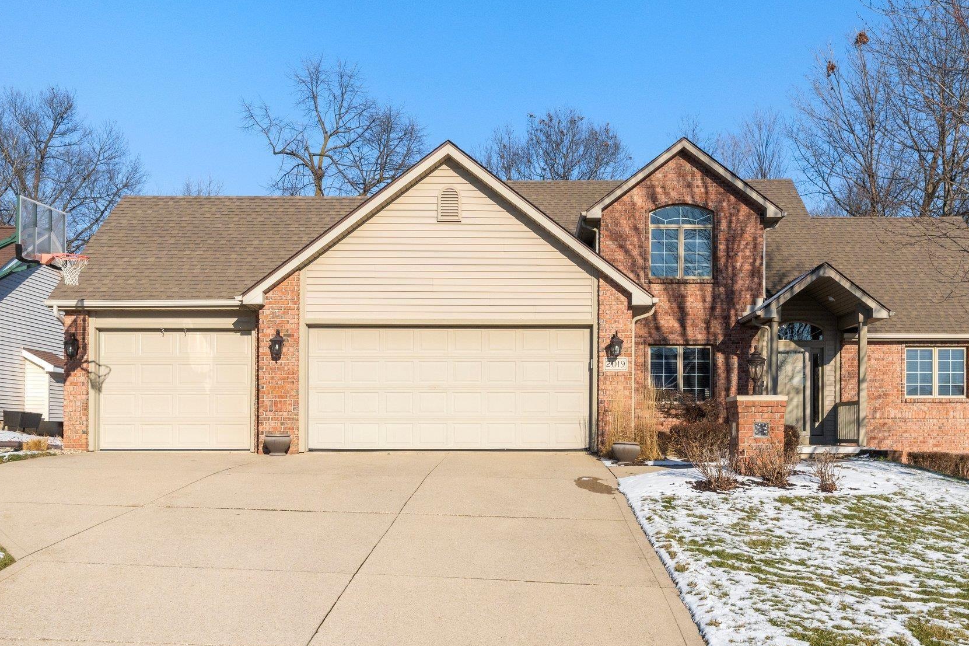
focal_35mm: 37
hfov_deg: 51.8
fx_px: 996
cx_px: 537
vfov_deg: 35.9
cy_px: 349
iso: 800
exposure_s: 1/4000
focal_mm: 20
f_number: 5
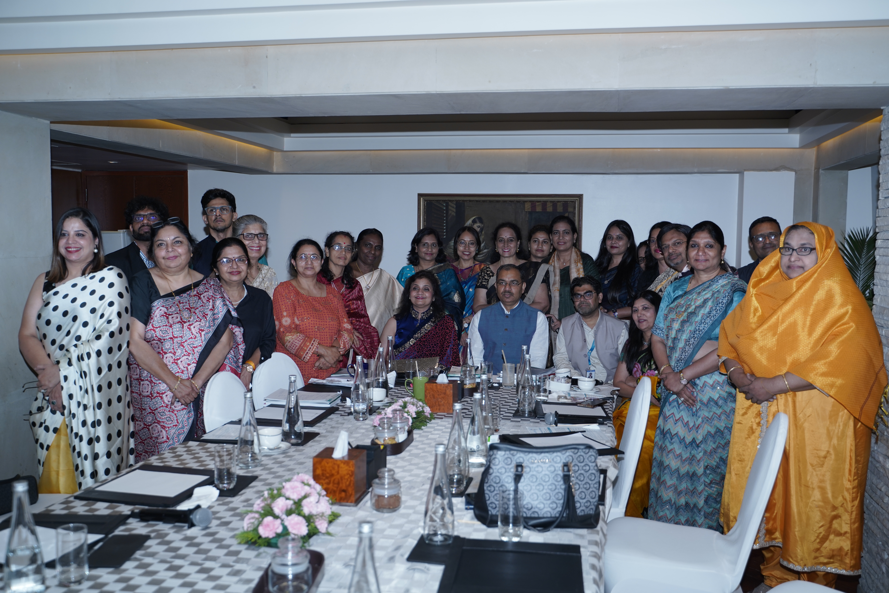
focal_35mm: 35
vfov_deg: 37.9
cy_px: 296
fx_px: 864
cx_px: 444
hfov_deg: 54.4
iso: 400
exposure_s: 1/200
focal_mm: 35
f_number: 3.5
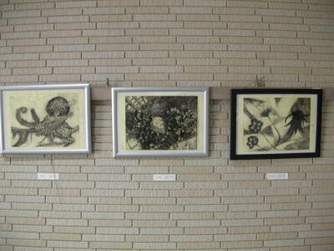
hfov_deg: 52.6
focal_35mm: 35
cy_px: 126
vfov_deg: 40.7
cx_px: 167
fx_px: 338
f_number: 2.8
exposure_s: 1/6
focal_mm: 5.8
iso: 60
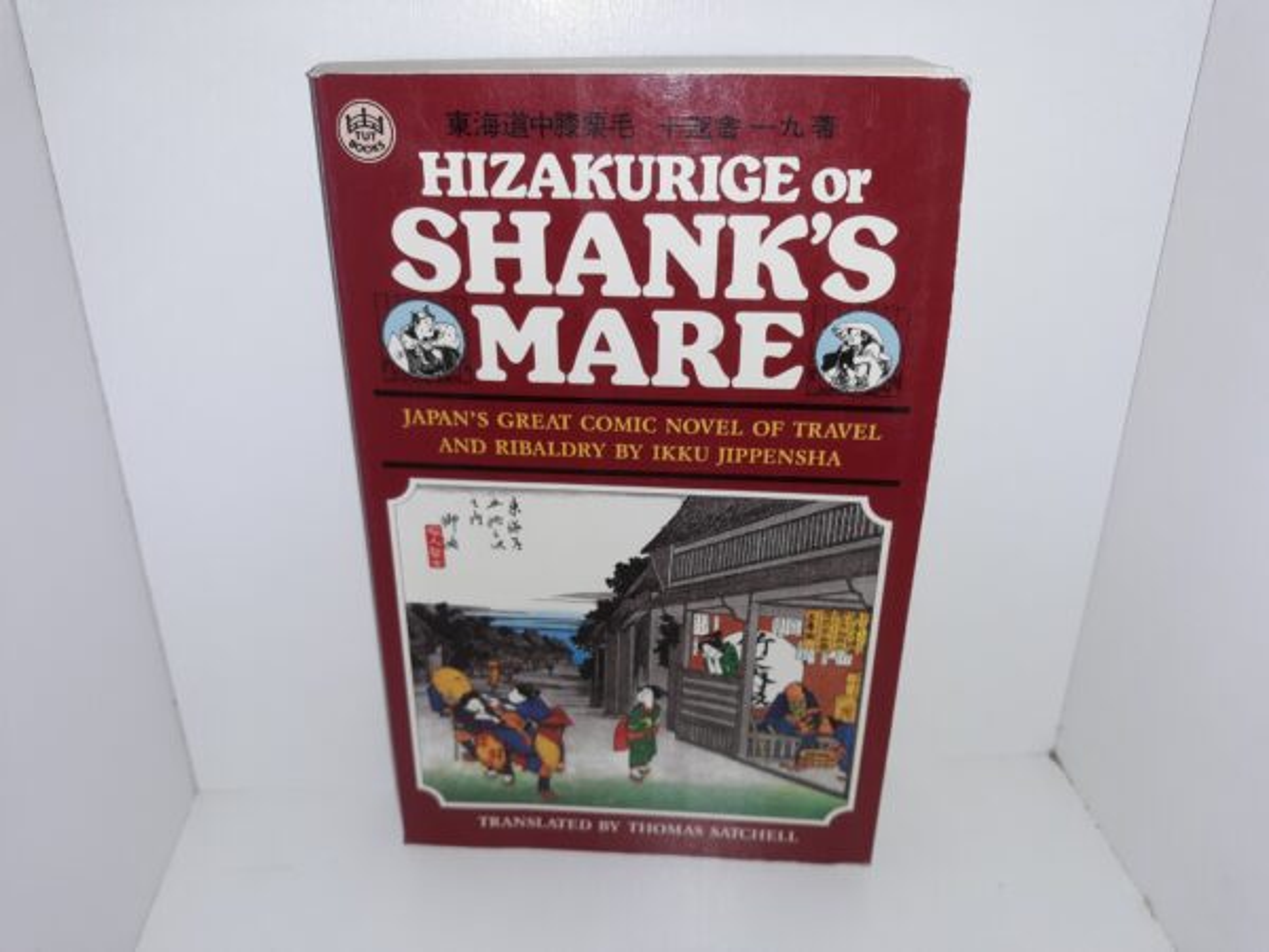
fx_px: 1026
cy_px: 476
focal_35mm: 28
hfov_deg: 63.4
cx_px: 634
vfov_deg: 49.7
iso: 40
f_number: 1.7
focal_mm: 3.7
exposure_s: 1/213
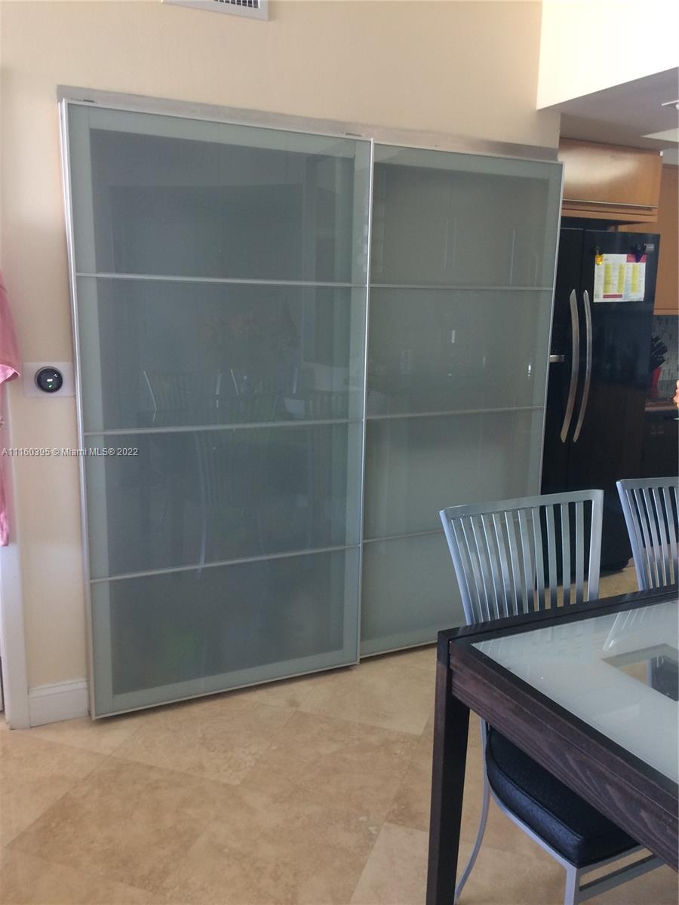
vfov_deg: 61.7
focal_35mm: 29
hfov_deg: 48.2
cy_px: 452
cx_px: 340
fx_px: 758
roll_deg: -2.7
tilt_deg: -12.6
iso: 80
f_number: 2.2
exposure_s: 1/30
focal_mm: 4.15
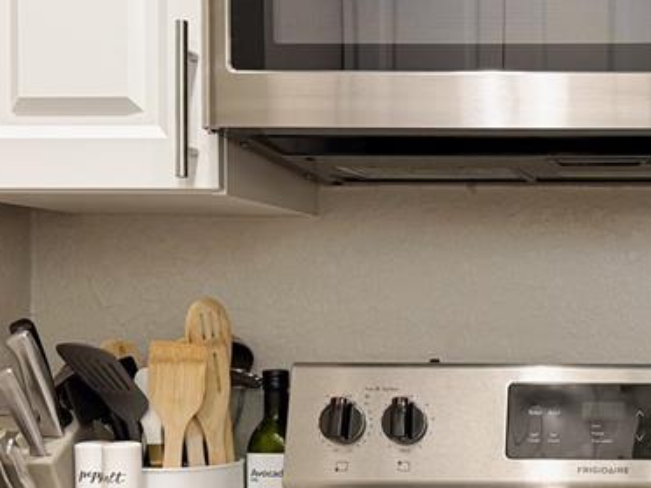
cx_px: 660
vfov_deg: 22.1
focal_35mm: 66
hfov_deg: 27.6
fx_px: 1241
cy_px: 334
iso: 160
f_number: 1.78
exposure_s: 1/60
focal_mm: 6.76
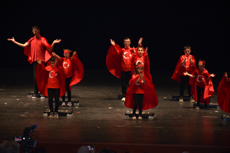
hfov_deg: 13.1
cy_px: 76
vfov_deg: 8.7
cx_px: 115
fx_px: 1004
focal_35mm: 158
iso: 800
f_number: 5.6
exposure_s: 1/60
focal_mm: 105
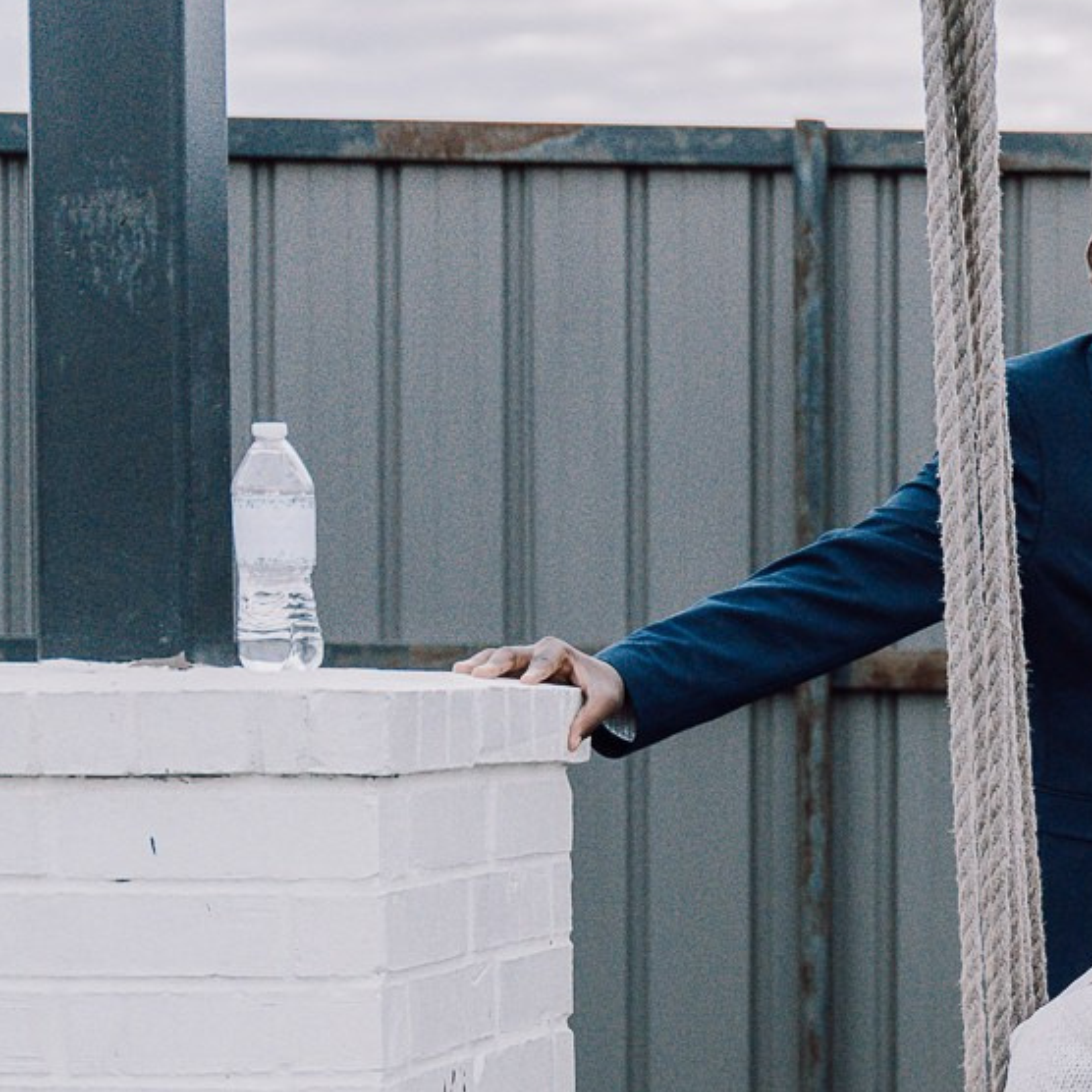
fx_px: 4247
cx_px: 1933
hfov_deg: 13.3
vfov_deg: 14.5
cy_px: 971
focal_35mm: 119
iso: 1000
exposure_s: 1/200
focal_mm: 38
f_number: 2.8
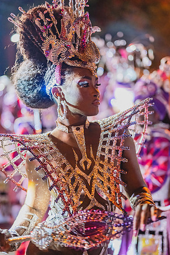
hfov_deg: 27.0
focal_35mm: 50
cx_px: 85
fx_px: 354
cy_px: 128
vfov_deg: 39.6
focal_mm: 50
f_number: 1.2
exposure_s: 1/320
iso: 3200
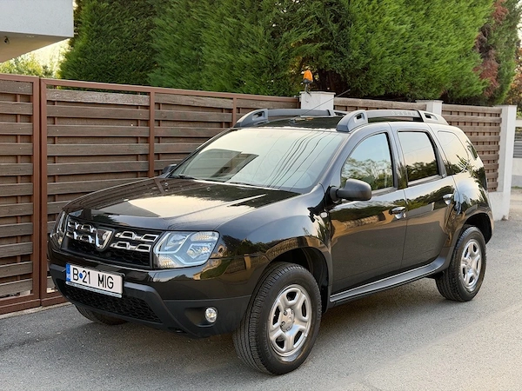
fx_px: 724
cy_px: 196
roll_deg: -0.9
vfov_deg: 30.3
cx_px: 261
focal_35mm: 48
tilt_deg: -6.4
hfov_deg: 39.7
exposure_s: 1/349
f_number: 1.78
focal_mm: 6.76
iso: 80
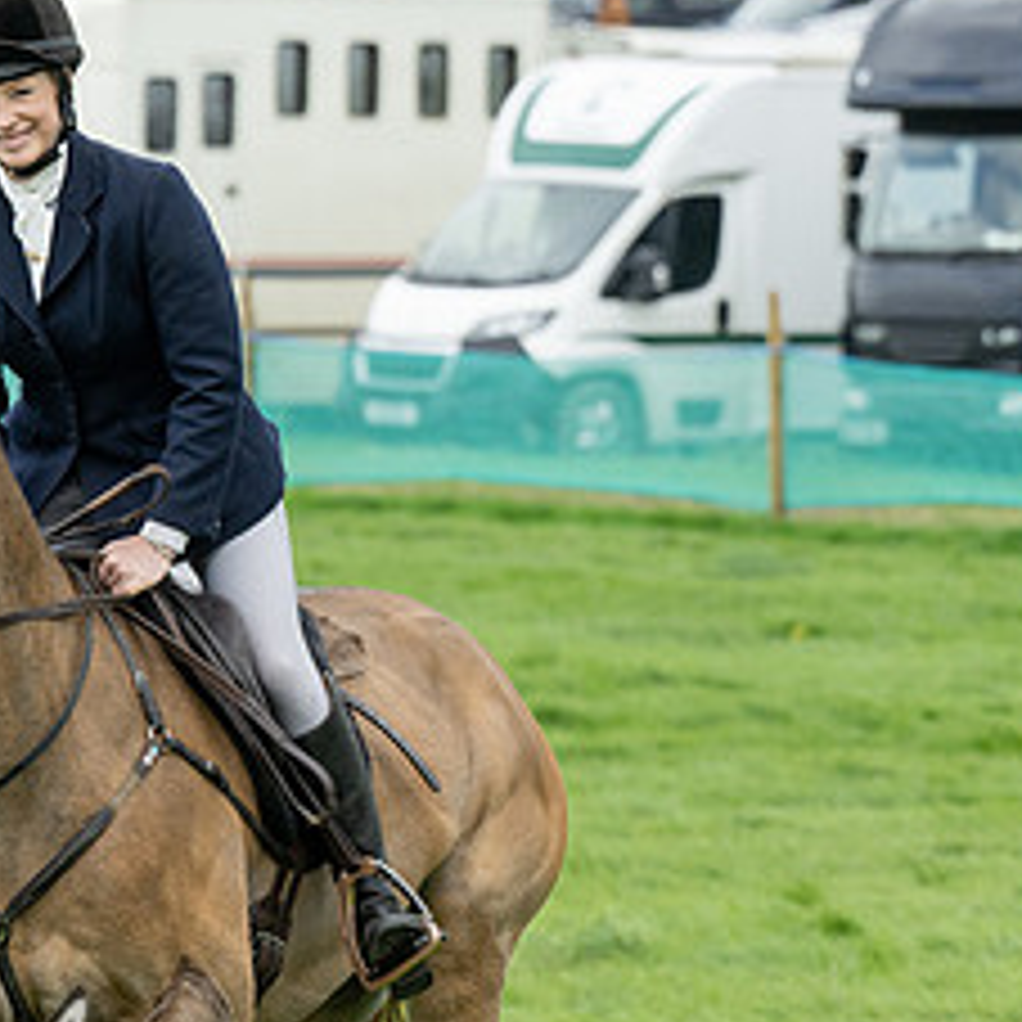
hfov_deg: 3.7
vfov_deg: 3.7
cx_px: -241
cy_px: 852
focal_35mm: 473
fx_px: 15799
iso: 400
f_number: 5
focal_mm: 160
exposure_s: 1/1000
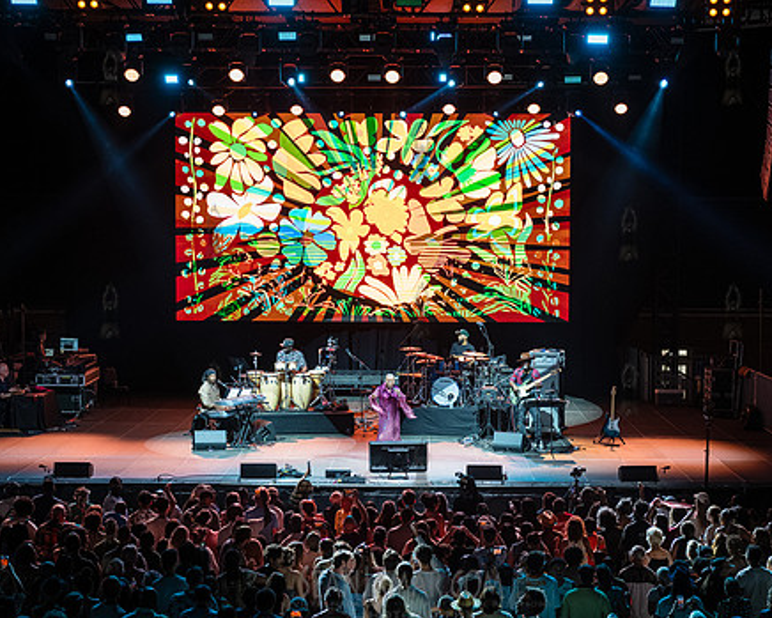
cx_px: 422
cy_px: 341
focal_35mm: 73
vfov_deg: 21.0
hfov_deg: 26.0
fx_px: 1668
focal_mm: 58
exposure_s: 1/250
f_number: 4.5
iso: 4000
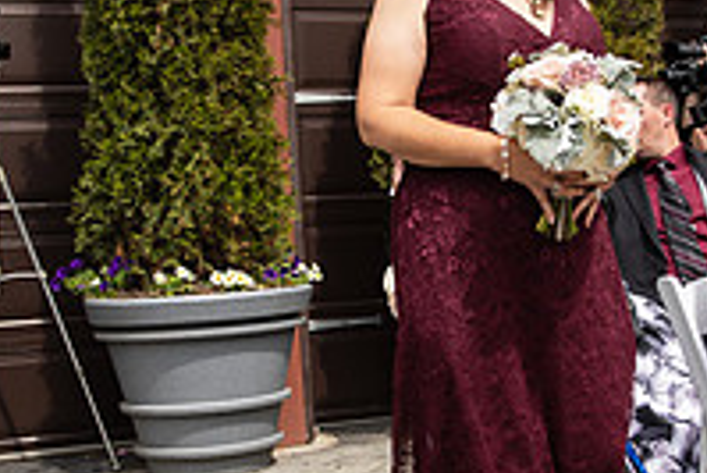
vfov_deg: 19.5
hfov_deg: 28.7
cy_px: 233
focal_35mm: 70
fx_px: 1376
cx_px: 448
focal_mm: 24
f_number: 2.8
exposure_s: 1/1250
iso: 125
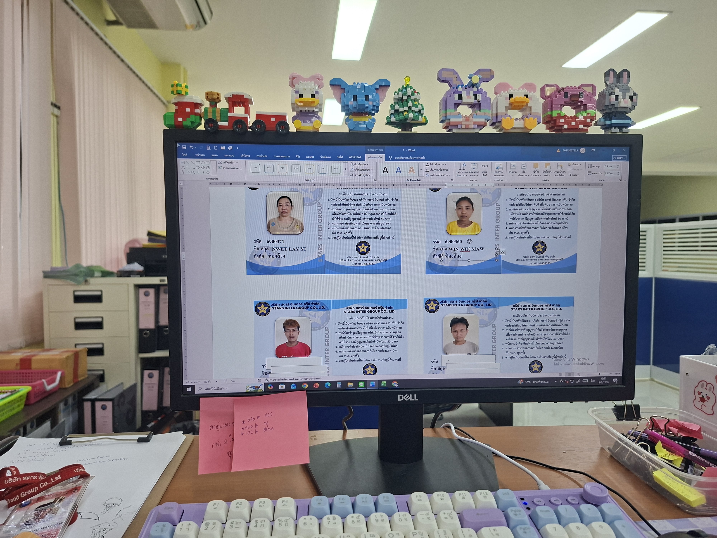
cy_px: 269
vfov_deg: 58.9
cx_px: 358
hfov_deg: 73.9
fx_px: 476
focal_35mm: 23
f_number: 1.8
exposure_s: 1/100
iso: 100
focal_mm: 5.54
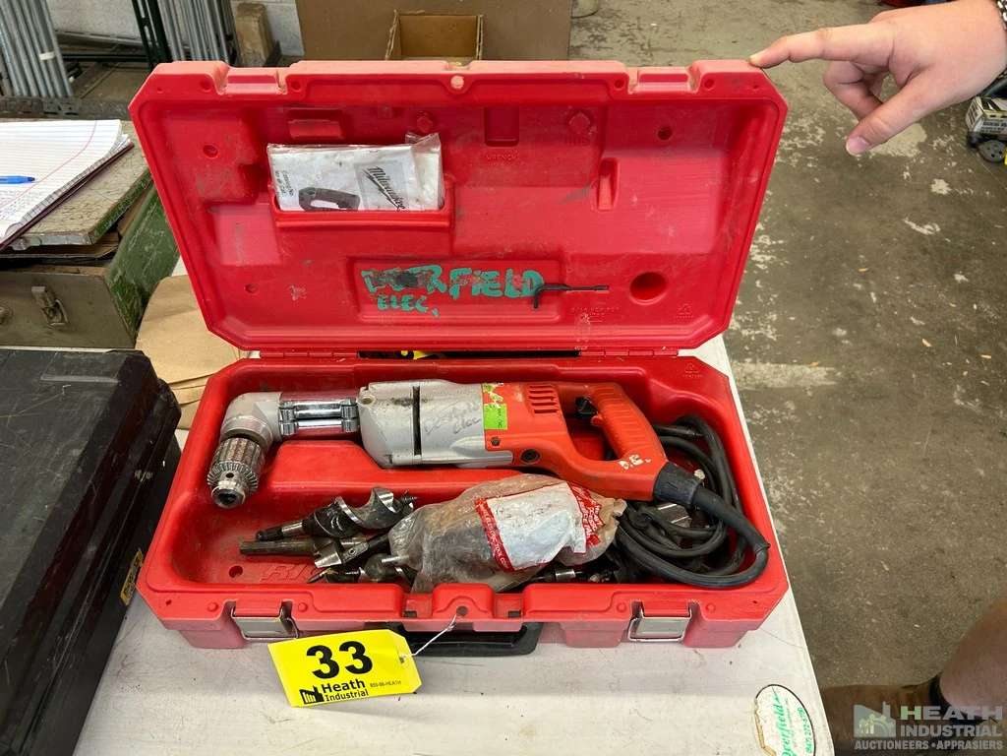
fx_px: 756
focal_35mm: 26
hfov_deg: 67.3
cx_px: 504
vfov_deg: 53.1
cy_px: 378
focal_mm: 5.7
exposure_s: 1/60
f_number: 1.5
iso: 80
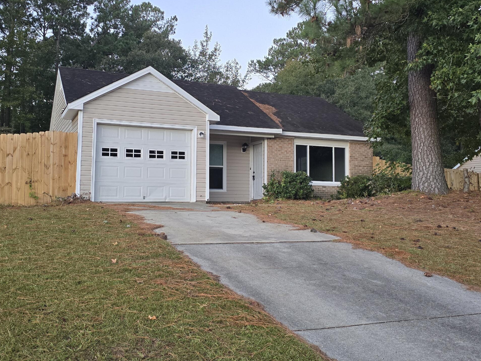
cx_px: 221
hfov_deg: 51.3
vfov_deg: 39.6
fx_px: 500
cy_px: 167
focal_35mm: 36
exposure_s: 1/180
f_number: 1.7
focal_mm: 6.3
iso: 160
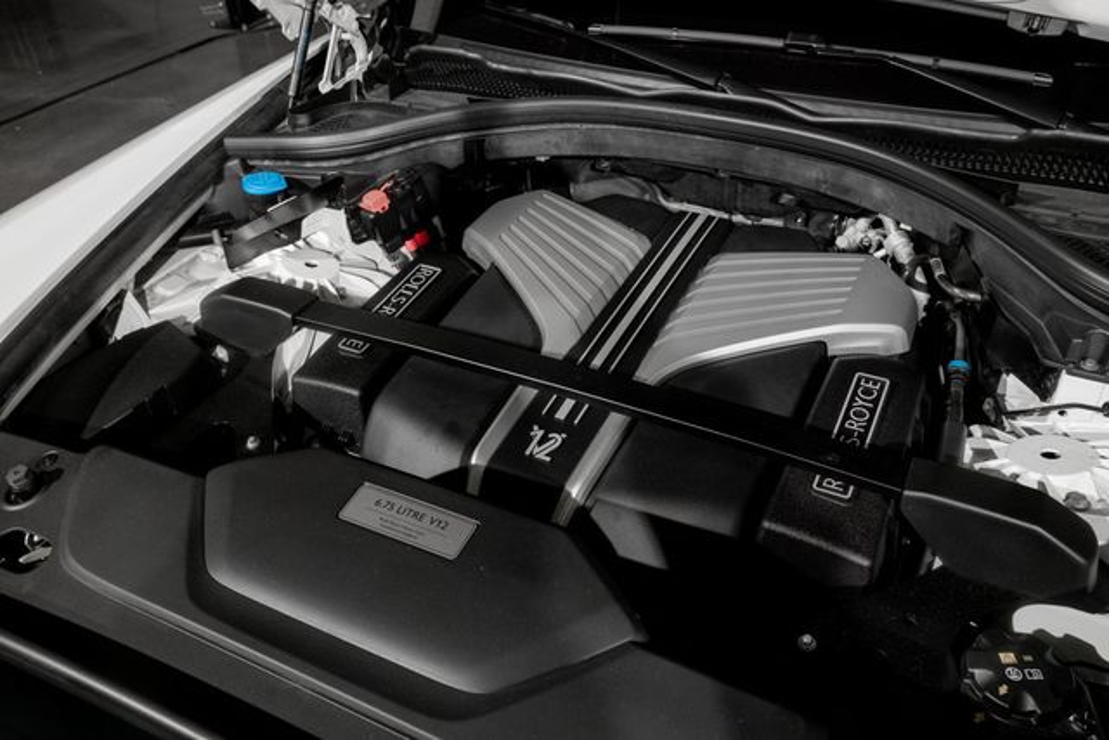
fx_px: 924
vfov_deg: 43.6
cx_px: 554
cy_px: 370
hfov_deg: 61.9
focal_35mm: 30
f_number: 9
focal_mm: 30
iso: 400
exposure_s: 1/125
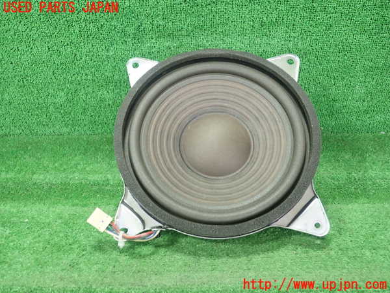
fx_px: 338
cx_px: 195
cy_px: 146
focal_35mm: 30
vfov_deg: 46.8
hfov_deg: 60.0
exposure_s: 1/125
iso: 500
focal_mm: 5.5
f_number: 2.3
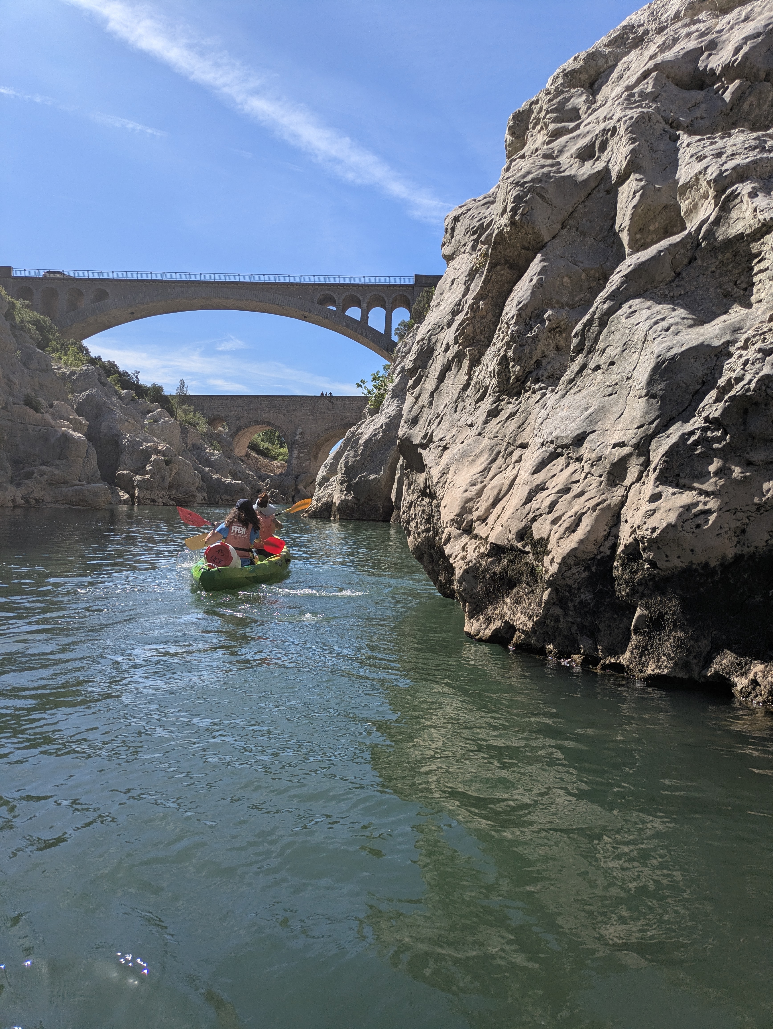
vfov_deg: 69.4
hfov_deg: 54.9
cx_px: 386
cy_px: 514
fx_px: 744
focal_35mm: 25
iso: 52
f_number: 1.89
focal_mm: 5.43
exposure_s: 1/2451
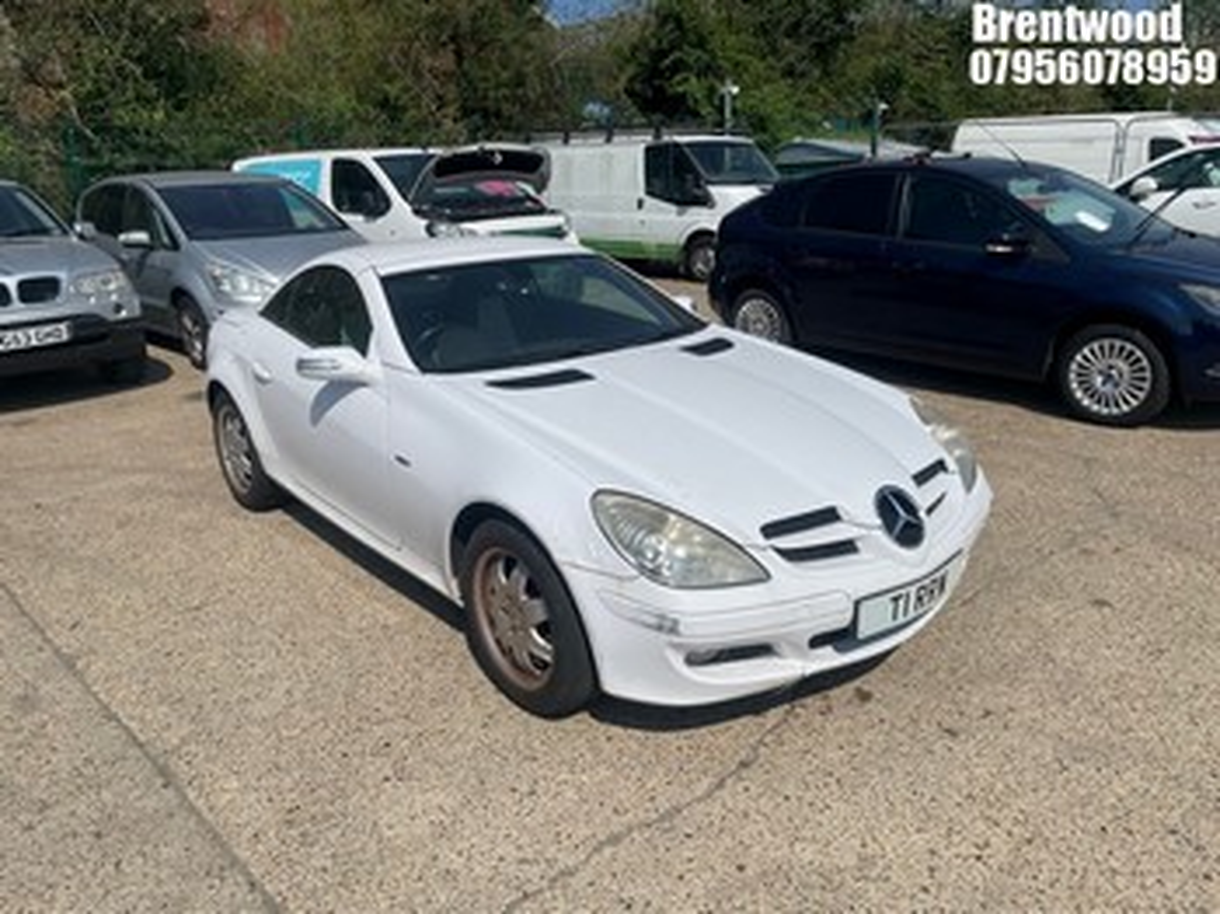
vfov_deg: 53.0
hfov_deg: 67.3
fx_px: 916
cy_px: 457
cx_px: 610
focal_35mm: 26
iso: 32
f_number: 1.6
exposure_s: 1/9804
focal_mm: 4.2
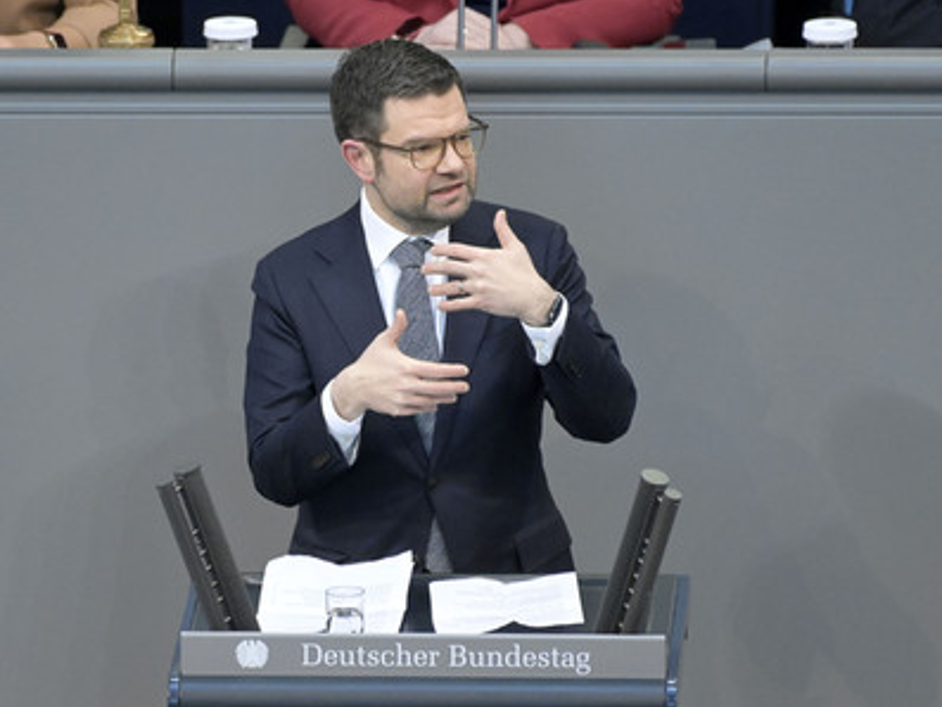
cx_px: 421
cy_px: 354
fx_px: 14863
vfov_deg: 2.7
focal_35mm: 546
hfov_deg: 3.6
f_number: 5.6
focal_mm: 500
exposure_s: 1/320
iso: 16000
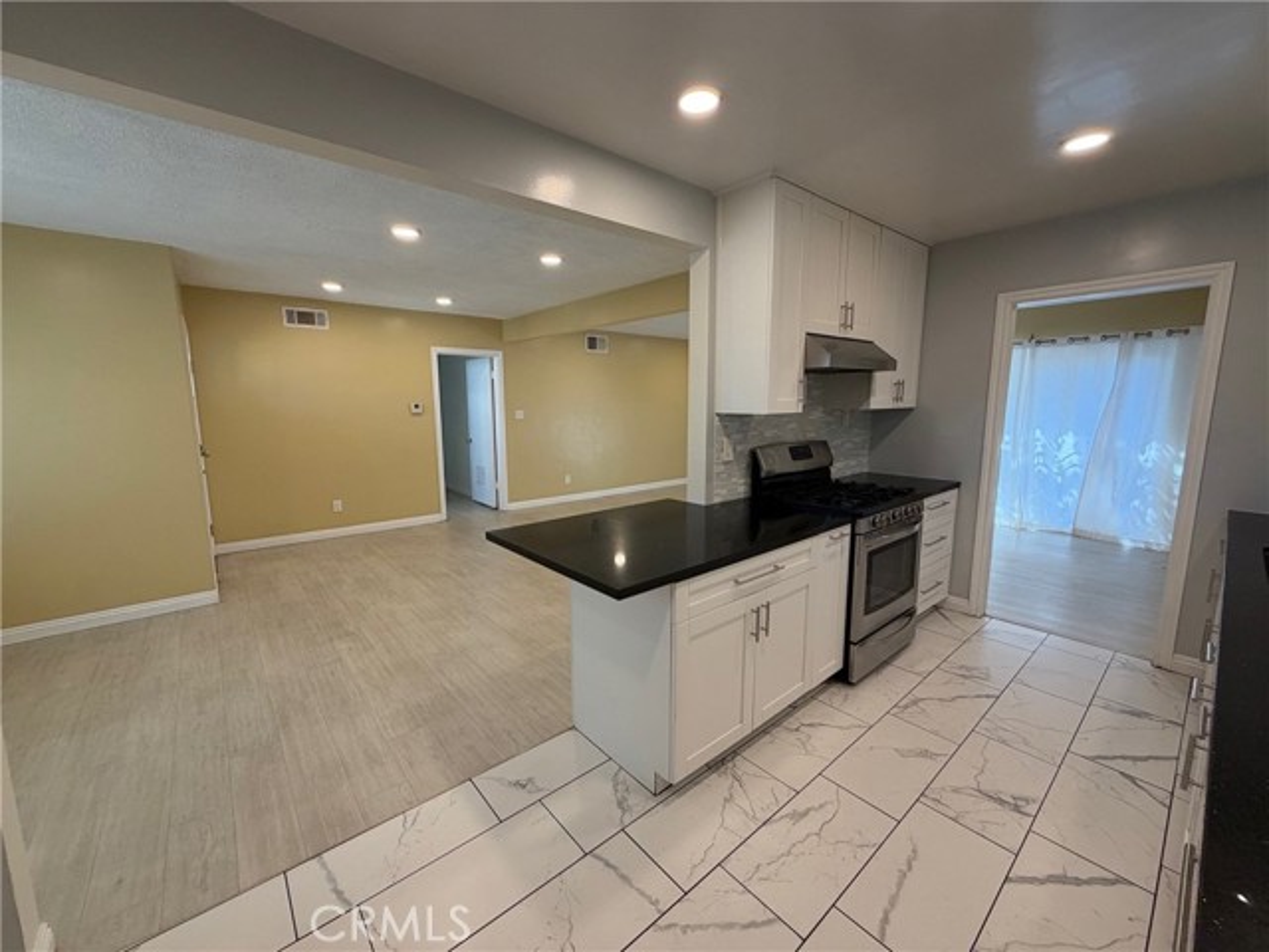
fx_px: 513
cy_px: 476
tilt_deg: -8.3
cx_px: 634
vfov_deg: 85.7
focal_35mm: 14
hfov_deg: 102.1
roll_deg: +0.3
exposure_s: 1/120
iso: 250
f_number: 2.2
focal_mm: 2.22
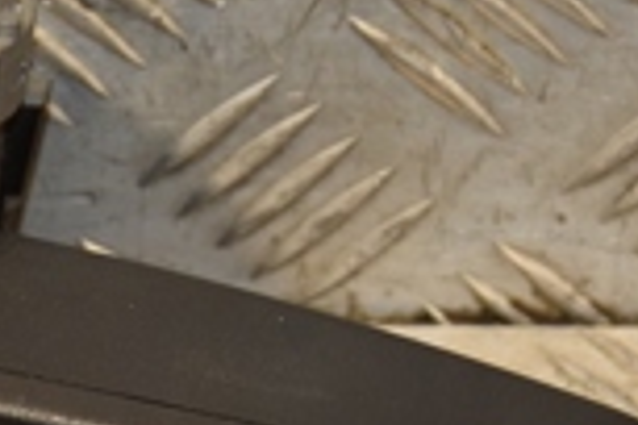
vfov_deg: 3.5
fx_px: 6876
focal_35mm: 388
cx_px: -142
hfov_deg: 5.3
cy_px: 383
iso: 800
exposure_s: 1/200
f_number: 5.3
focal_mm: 62
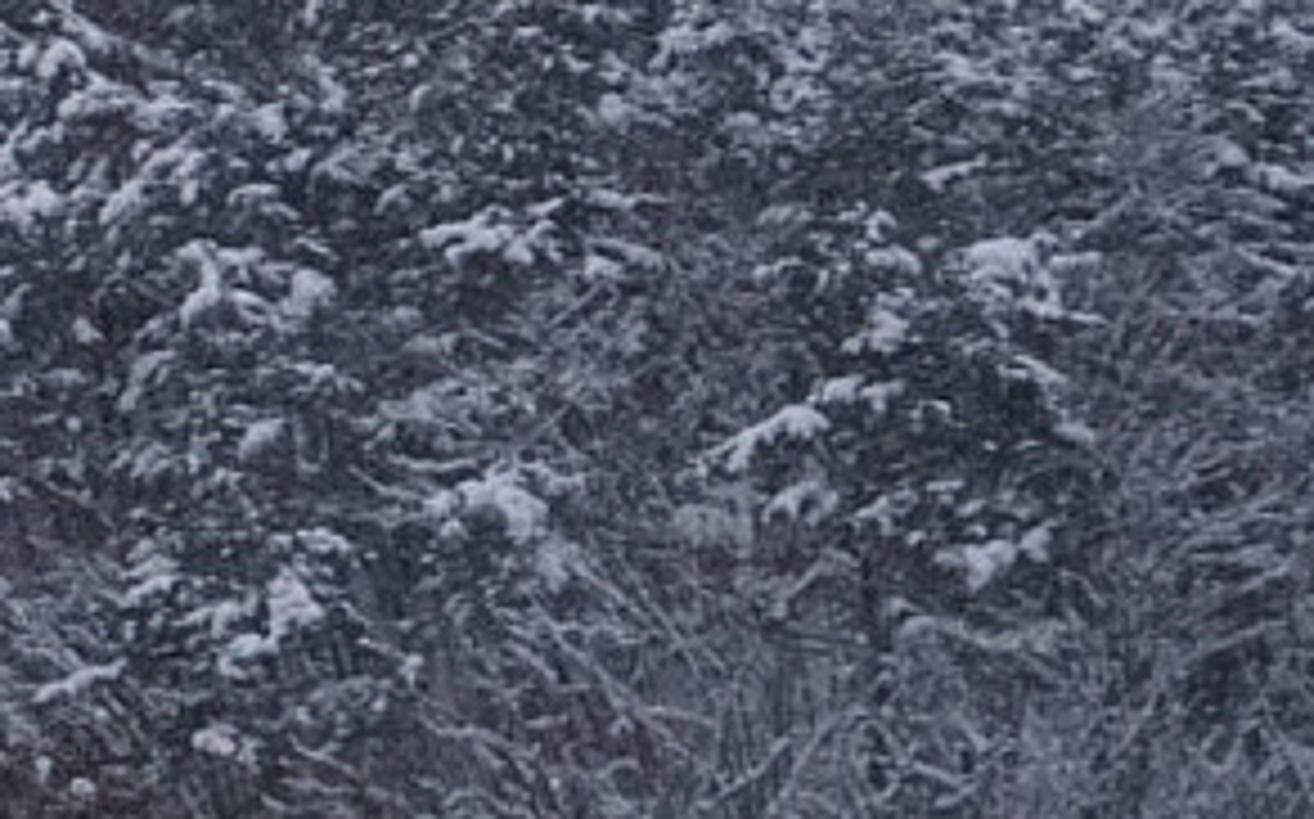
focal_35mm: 486
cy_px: 403
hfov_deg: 4.2
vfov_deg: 2.7
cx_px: -2079
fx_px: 17391
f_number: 5.6
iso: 4000
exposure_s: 1/100
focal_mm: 87
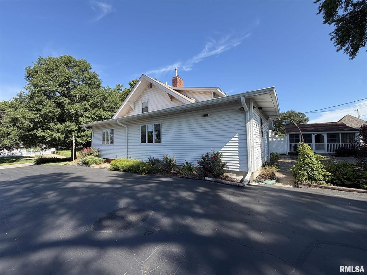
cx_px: 184
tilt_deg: +3.3
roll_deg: +0.4
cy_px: 138
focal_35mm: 14
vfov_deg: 85.7
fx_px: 148
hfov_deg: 102.1
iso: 40
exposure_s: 1/701
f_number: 2.2
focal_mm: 2.22
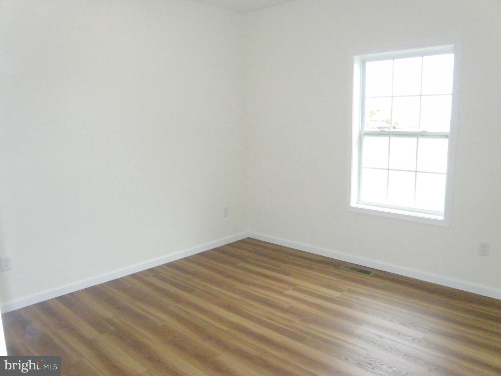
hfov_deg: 67.3
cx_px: 250
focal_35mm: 26
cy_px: 188
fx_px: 376
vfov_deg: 53.1
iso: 800
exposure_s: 1/160
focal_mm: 4.6
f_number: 5.6
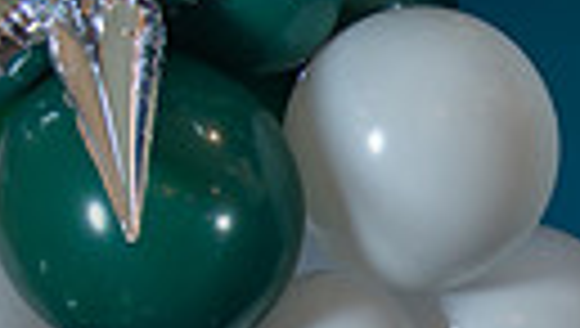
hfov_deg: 7.4
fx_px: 4158
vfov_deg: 4.4
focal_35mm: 270
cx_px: 1402
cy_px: 703
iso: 1000
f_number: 1.2
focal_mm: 50
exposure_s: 1/400
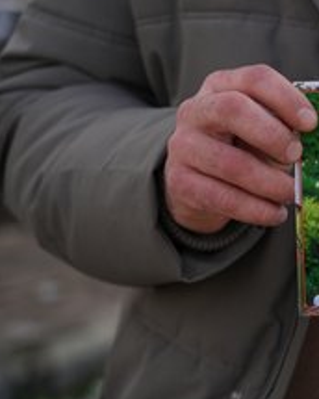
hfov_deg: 11.6
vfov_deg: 14.7
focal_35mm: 131
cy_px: 188
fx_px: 1546
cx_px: 369
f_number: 4
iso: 100
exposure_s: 1/640
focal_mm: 75
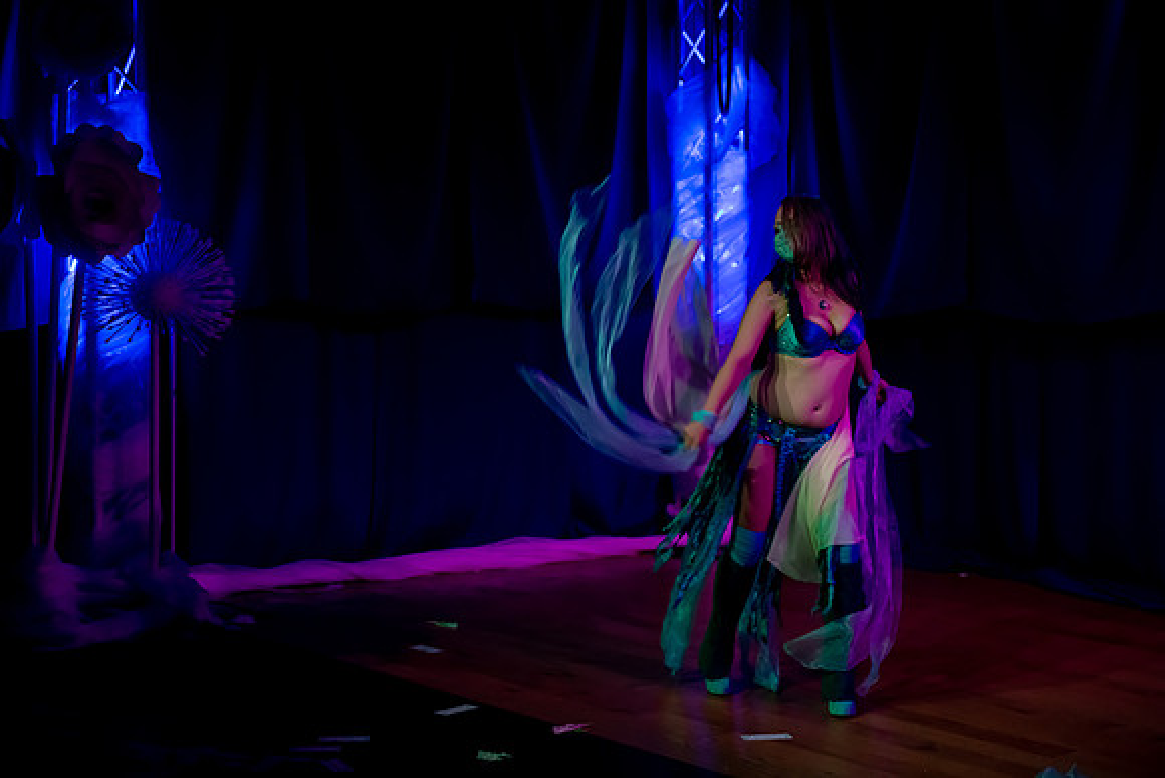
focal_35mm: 63
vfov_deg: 21.6
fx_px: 2033
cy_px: 389
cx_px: 582
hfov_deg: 32.0
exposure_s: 1/100
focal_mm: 62
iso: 3200
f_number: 2.8
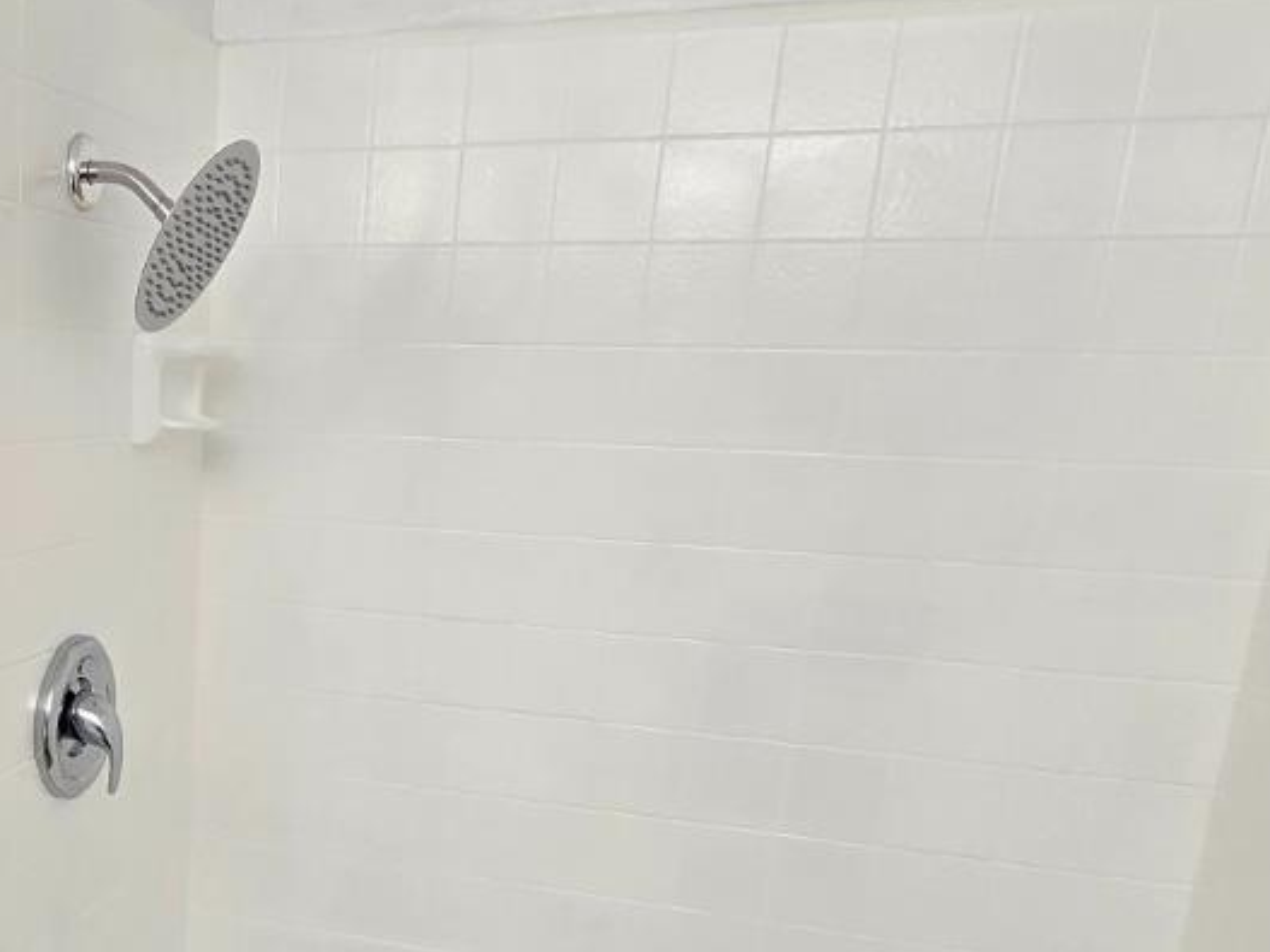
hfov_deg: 45.1
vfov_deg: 37.2
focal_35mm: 37
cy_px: 768
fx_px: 1357
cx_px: 108
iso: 64
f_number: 2.2
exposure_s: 1/120
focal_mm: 2.2
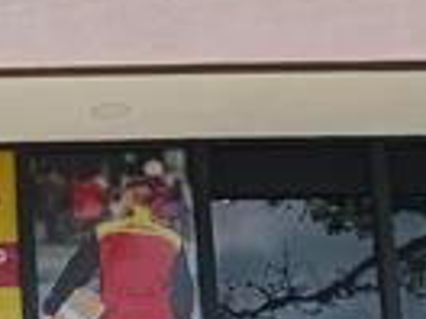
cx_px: -313
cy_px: 390
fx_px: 1489
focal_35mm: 121
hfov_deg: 14.5
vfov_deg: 12.0
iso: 103
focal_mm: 4.71
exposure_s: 1/230
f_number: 1.79
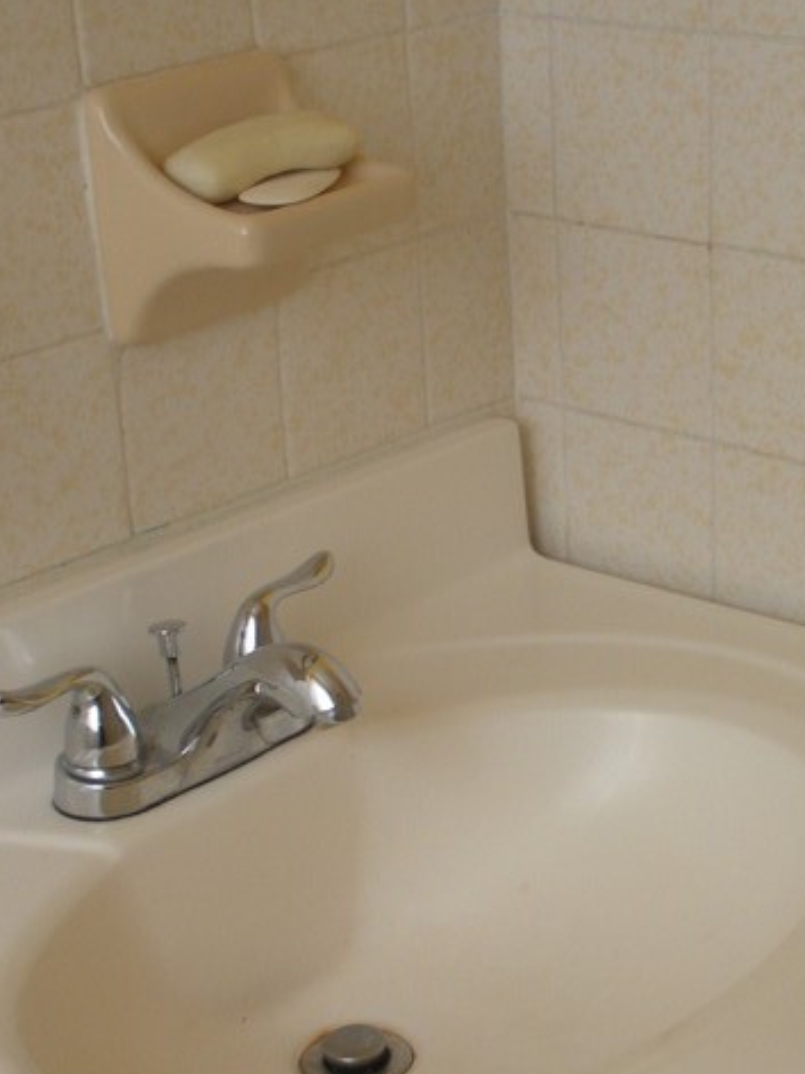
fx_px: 2357
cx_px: 491
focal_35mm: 76
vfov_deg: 25.6
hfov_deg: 19.4
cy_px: 671
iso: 125
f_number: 3.5
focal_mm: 6.3
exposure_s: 1/61.8
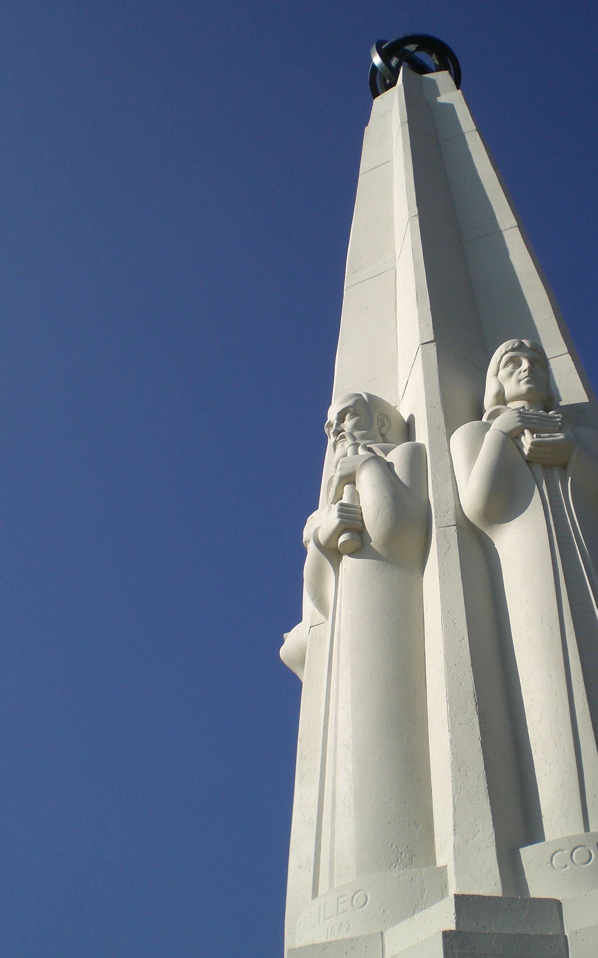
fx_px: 1069
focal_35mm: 41
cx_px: 345
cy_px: 472
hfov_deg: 31.2
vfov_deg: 48.2
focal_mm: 6.3
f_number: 4.4
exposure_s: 1/1000
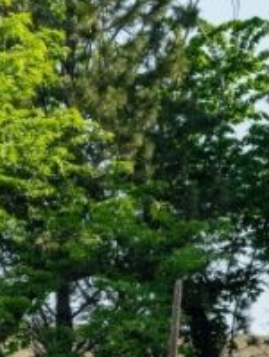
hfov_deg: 1.2
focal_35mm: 1284
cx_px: -154
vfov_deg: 1.5
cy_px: 514
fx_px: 13261
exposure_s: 1/1250
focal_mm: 260
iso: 500
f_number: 7.1
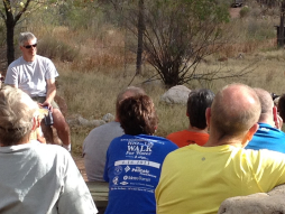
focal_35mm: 141
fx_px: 1162
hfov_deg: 14.0
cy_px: 117
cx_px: 190
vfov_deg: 10.5
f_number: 2.4
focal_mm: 4.28
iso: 50
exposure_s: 1/329
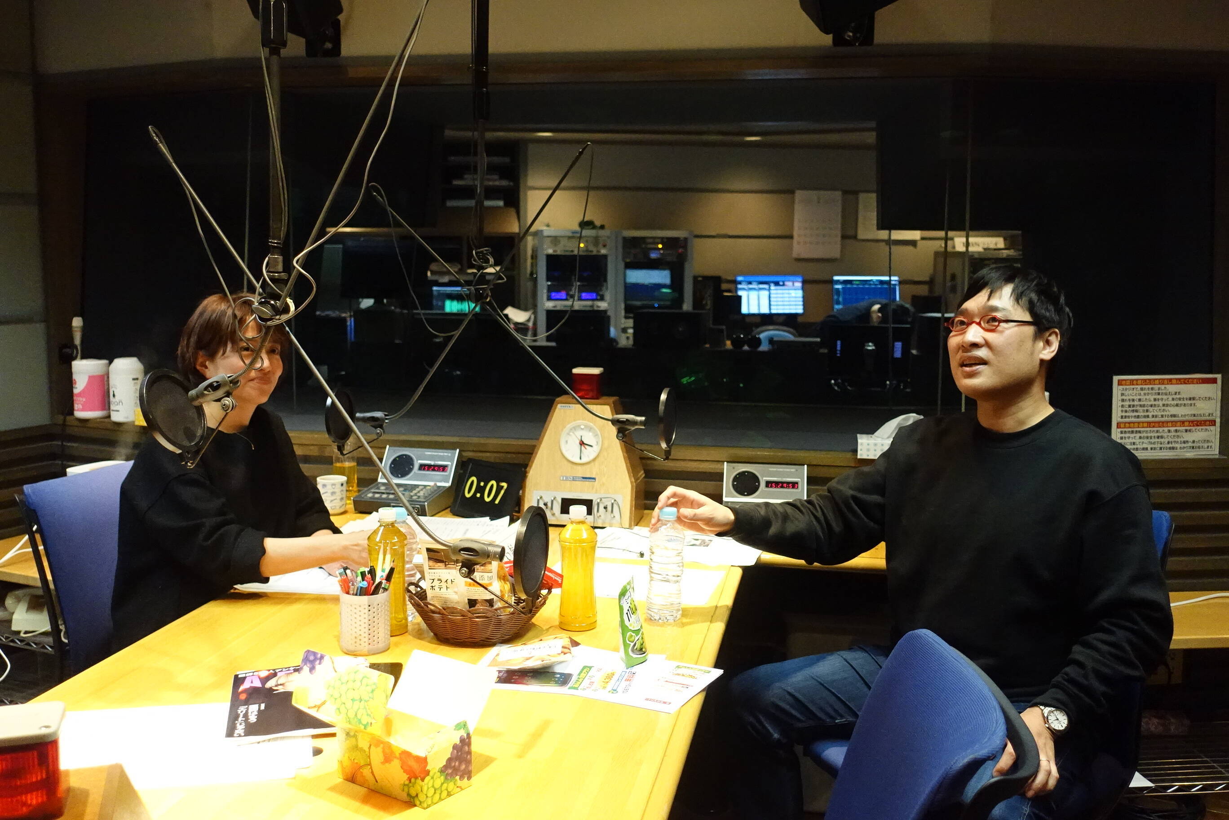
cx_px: 614
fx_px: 1195
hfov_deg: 54.4
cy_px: 410
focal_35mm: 35
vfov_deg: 37.9
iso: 3200
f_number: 2.8
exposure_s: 1/250
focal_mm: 12.81
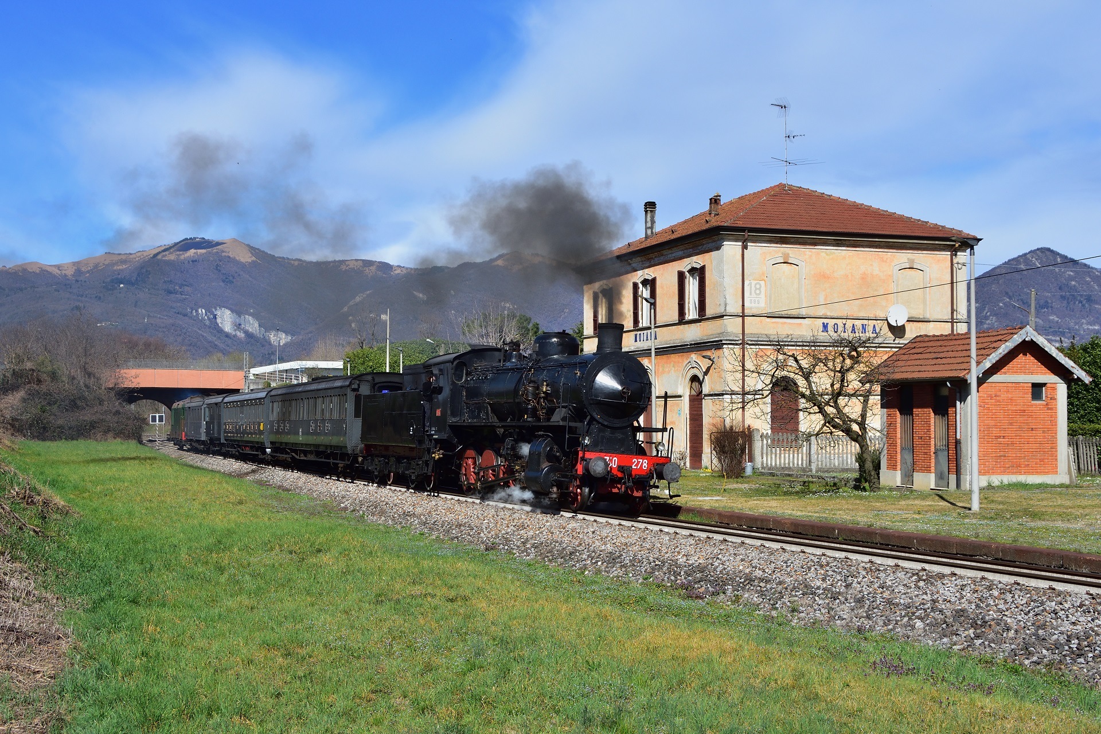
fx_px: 1239
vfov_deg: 33.0
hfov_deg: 47.9
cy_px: 367
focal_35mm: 40
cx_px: 550
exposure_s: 1/800
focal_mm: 27
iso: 200
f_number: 7.1
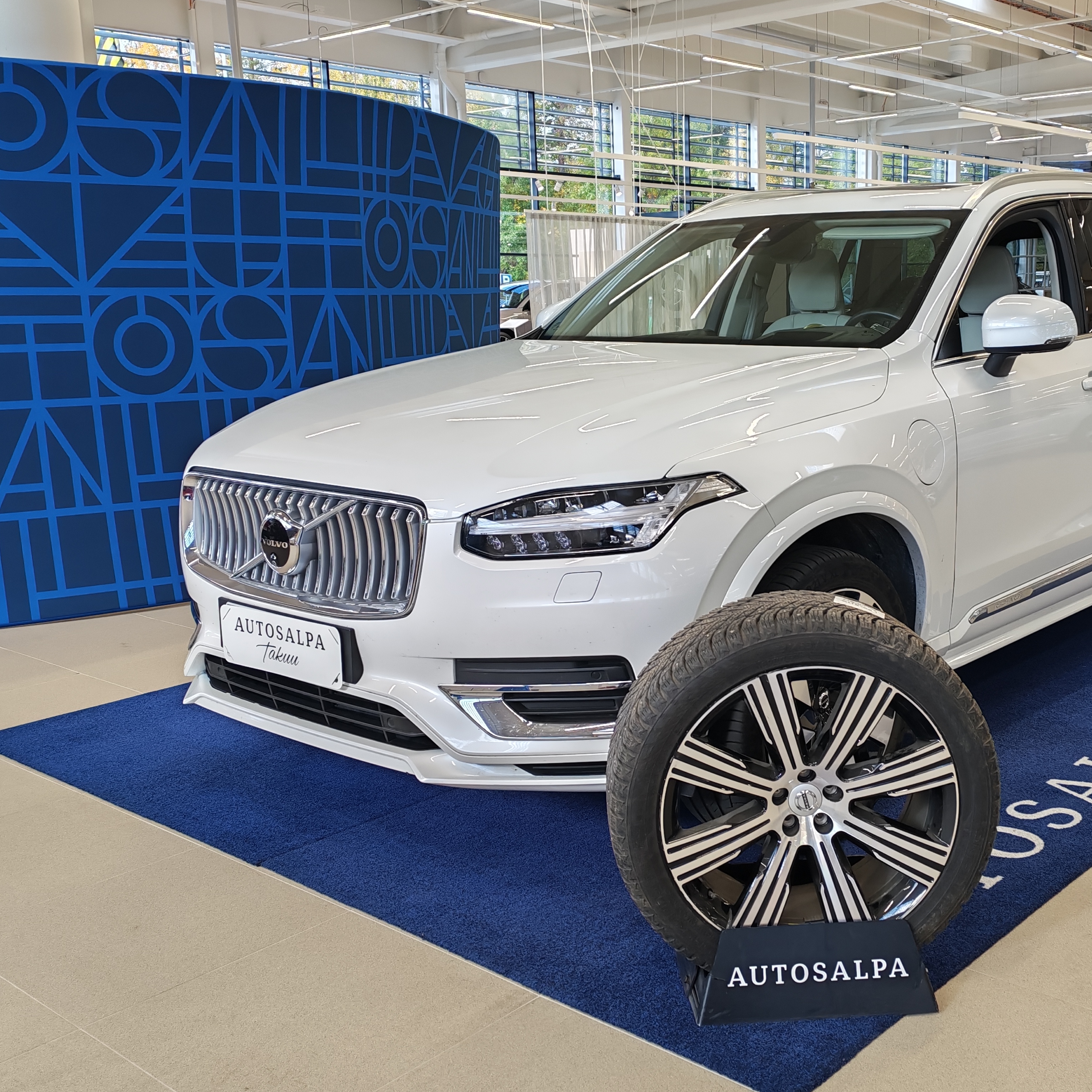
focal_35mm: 39
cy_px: 545
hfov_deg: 42.3
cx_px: 716
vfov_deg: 42.8
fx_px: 1392
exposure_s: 1/100
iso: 160
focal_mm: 6.12
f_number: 1.9
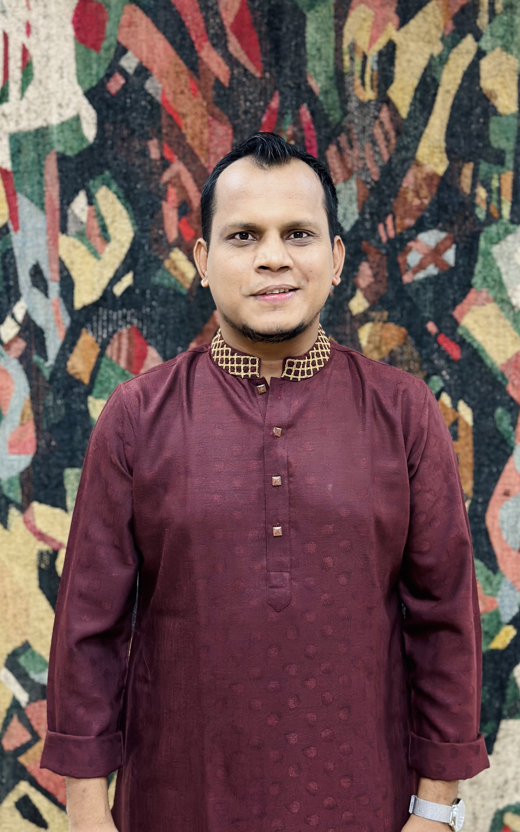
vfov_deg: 39.6
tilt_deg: -5.2
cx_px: 270
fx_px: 1157
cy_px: 415
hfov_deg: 25.3
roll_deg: -1.6
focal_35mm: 51
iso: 250
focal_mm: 6.86
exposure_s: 1/60
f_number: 1.78
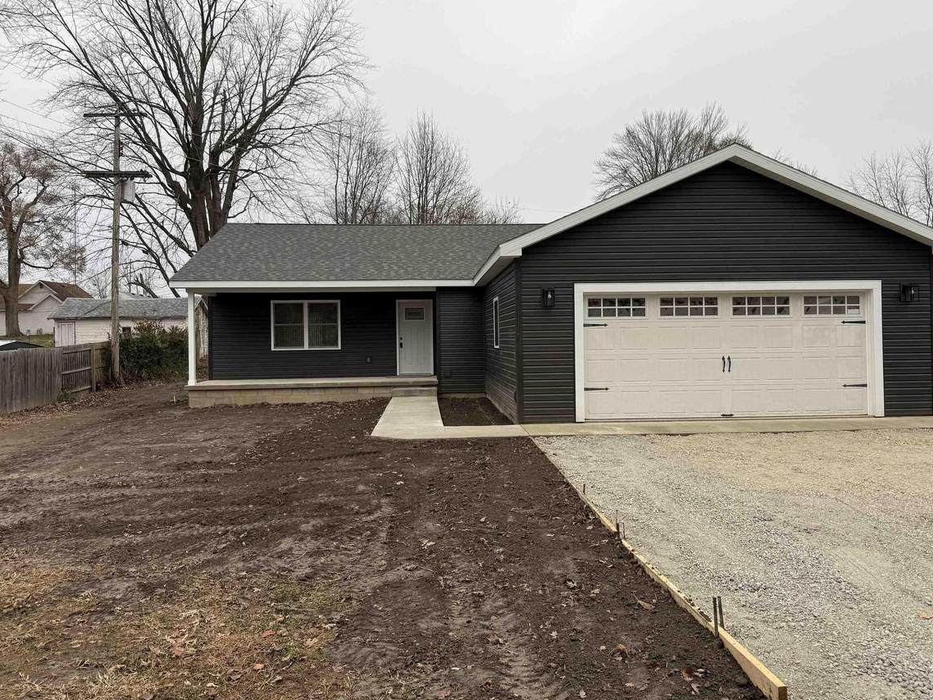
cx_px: 477
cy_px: 327
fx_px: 728
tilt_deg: +1.3
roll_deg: +1.2
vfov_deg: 51.3
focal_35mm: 27
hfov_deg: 65.3
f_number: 1.78
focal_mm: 6.76
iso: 80
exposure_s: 1/401
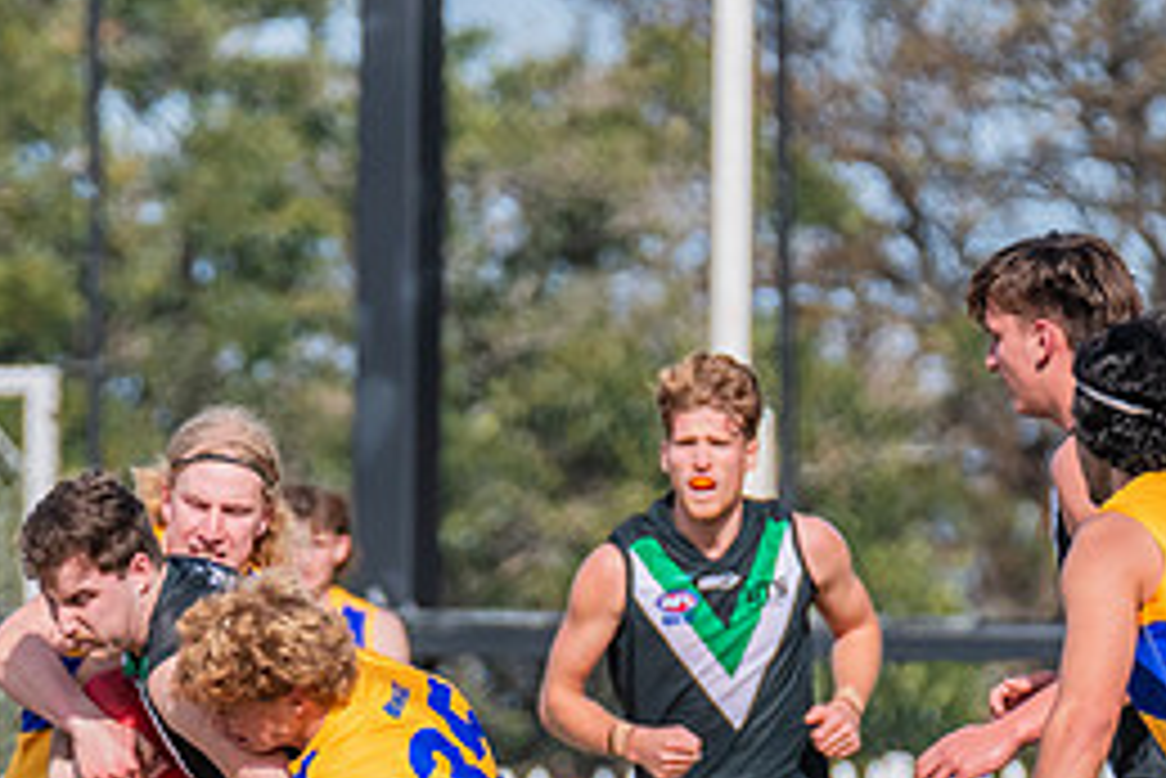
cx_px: 182
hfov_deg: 1.8
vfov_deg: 1.2
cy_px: 799
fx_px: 36489
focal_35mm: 1126
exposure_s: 1/2000
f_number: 10
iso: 800
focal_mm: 410
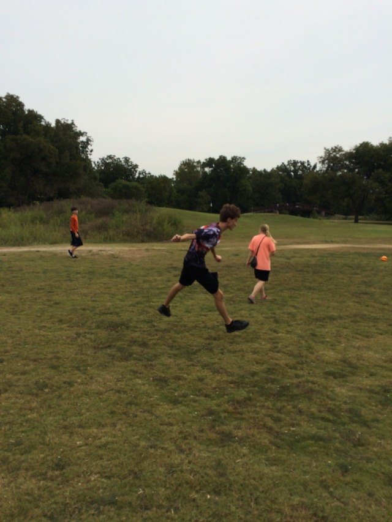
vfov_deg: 61.7
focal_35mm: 29
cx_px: 196
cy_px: 261
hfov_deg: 48.2
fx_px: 438
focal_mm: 4.15
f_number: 2.2
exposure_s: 1/2415
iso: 32
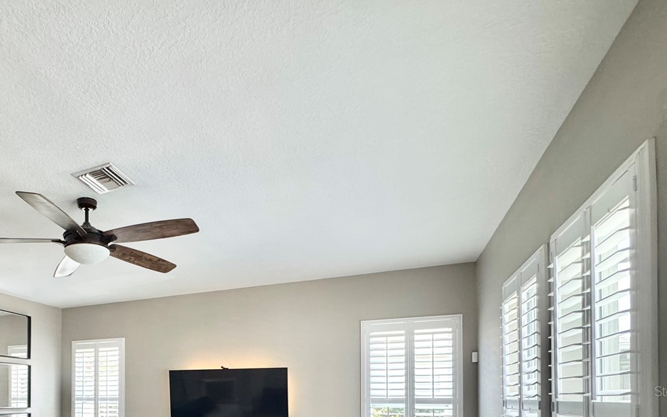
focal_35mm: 24
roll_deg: +0.0
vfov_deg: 45.3
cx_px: 179
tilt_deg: -0.3
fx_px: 436
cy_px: 391
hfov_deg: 70.5
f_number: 2.2
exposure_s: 1/120
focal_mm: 2.22
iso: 250
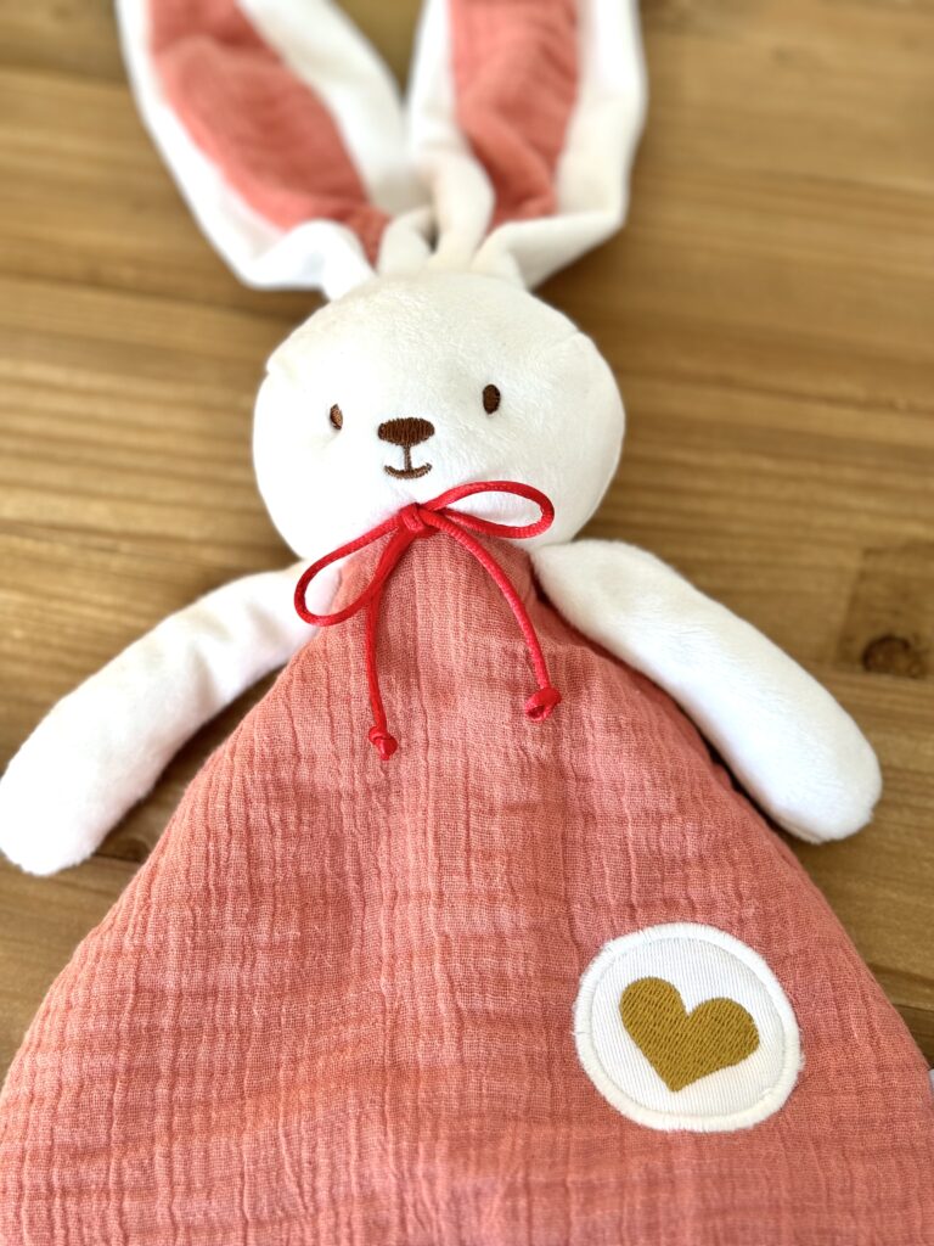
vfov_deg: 39.7
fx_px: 1727
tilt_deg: -67.7
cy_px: 623
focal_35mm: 48
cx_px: 467
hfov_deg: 30.3
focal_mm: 6.76
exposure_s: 1/50
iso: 50
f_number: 1.78
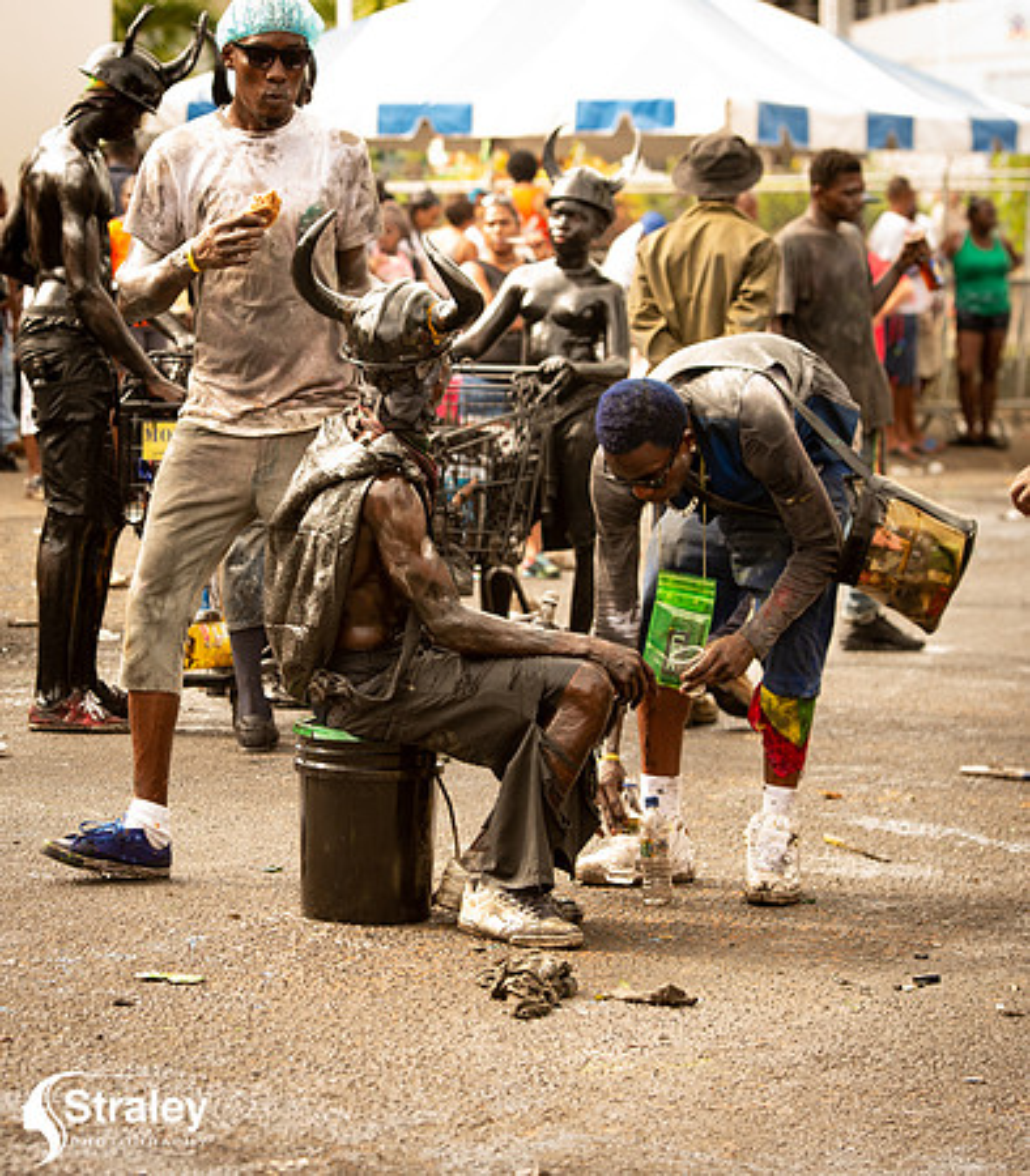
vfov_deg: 13.9
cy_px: 588
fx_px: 4809
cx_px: 305
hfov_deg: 12.2
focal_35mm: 133
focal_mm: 98
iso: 280
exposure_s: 1/160
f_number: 5.6
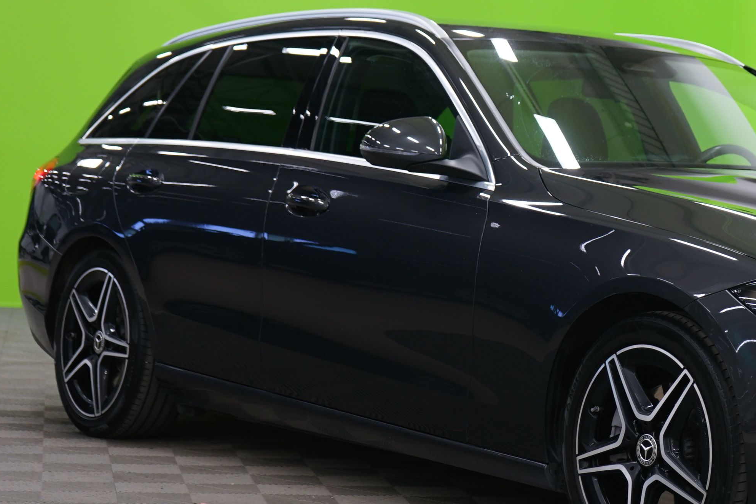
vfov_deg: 13.4
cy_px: 236
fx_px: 2142
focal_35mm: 102
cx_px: 647
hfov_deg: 19.7
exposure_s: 1/8
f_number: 4.5
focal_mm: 51
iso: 400
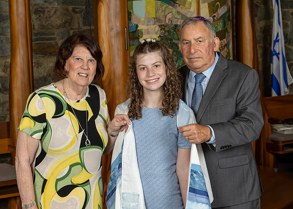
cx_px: 153
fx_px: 518
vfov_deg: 22.8
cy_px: 100
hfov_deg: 31.6
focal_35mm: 62
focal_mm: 38
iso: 640
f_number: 7.1
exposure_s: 1/200
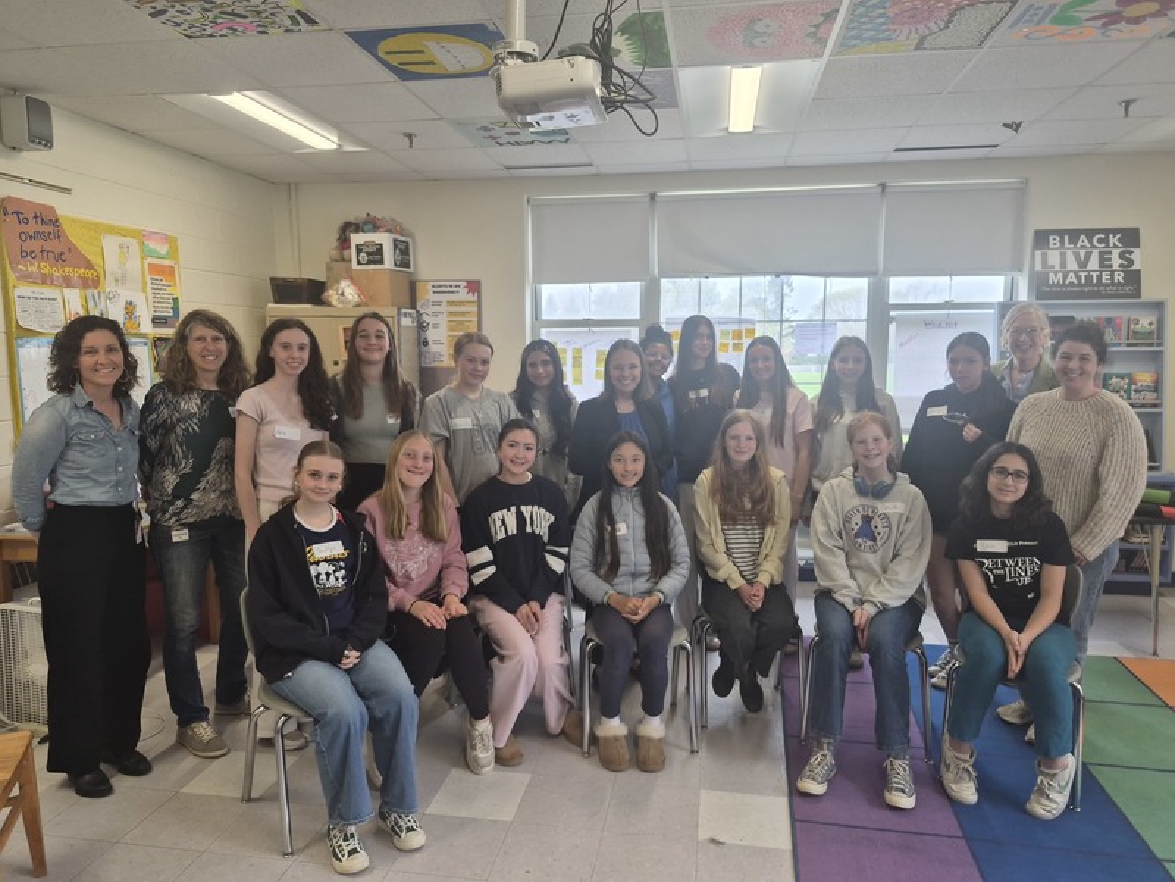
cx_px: 588
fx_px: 781
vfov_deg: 58.9
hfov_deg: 73.9
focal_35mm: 23
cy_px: 441
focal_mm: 5.4
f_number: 1.8
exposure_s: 1/120
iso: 200
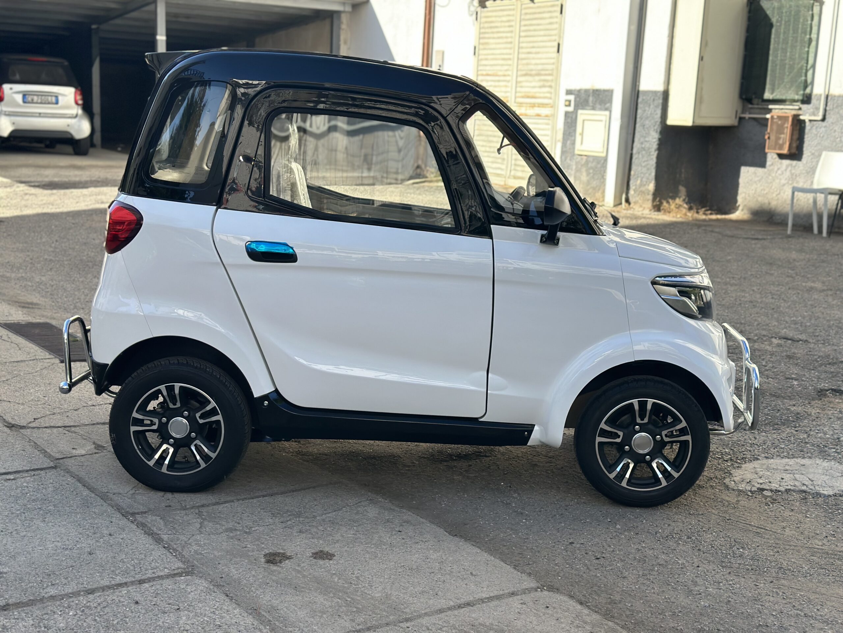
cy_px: 316
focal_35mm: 48
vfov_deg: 30.3
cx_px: 422
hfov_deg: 39.7
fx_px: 1169
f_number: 1.78
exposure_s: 1/1815
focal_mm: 6.86
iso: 80
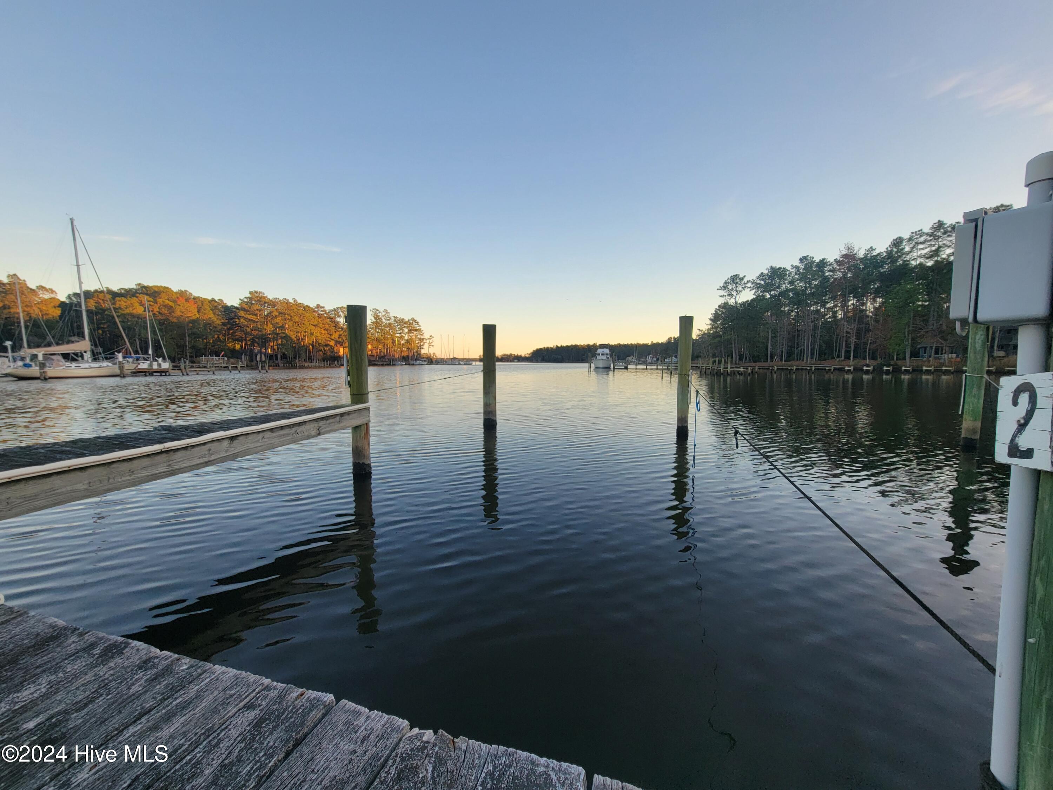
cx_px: 526
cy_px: 395
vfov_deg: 89.9
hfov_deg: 106.2
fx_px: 395
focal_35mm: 13
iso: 50
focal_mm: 2.2
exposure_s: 1/247
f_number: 2.2
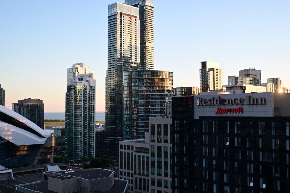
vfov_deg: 31.4
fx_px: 343
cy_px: 96
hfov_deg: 45.5
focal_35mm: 43
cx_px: 176
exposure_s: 1/160
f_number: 4.2
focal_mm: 23
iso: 160
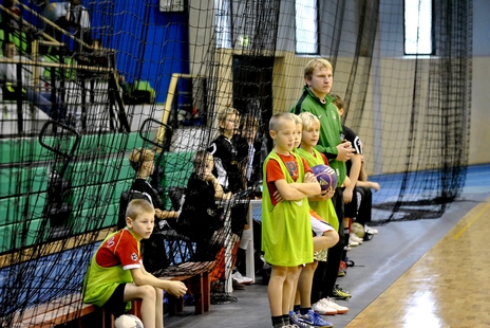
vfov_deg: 7.5
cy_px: 164
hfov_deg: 11.2
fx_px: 2492
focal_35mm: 183
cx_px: 245
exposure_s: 1/100
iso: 1600
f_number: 4.2
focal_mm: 122
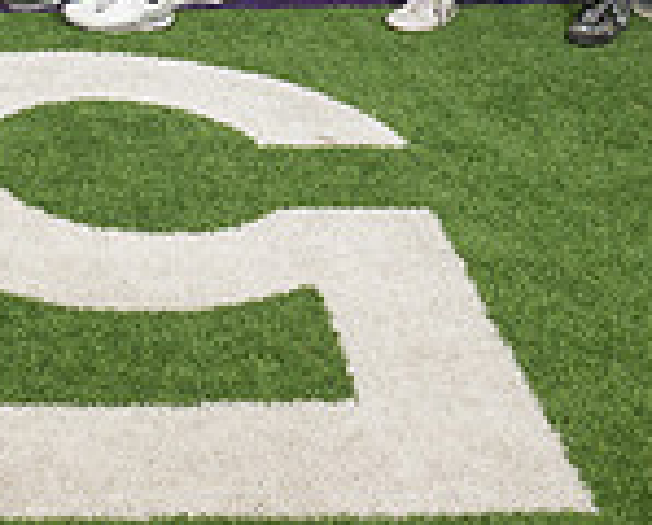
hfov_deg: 18.3
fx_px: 1799
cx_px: -320
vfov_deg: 15.3
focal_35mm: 93
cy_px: -261
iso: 160
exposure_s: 1/200
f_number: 8
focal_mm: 24
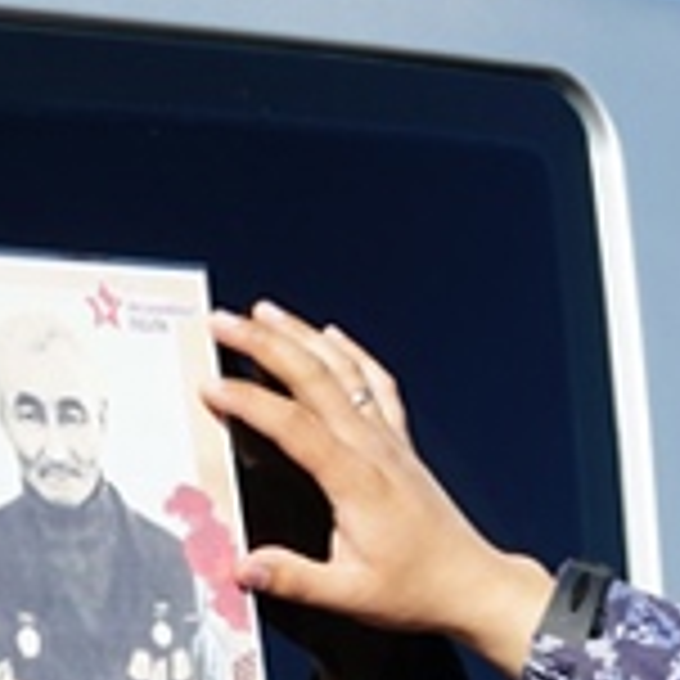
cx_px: 716
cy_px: 923
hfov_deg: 13.5
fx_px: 2823
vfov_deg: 13.2
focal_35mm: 127
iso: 100
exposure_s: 1/500
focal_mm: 20
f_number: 5
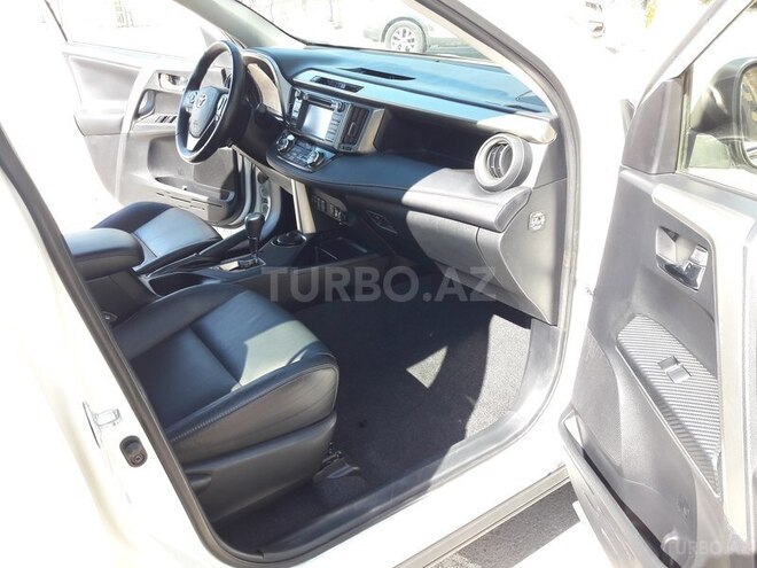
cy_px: 284
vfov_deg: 49.7
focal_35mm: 28
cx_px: 378
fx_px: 612
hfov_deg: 63.4
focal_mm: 3.7
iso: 40
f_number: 1.9
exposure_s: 1/108
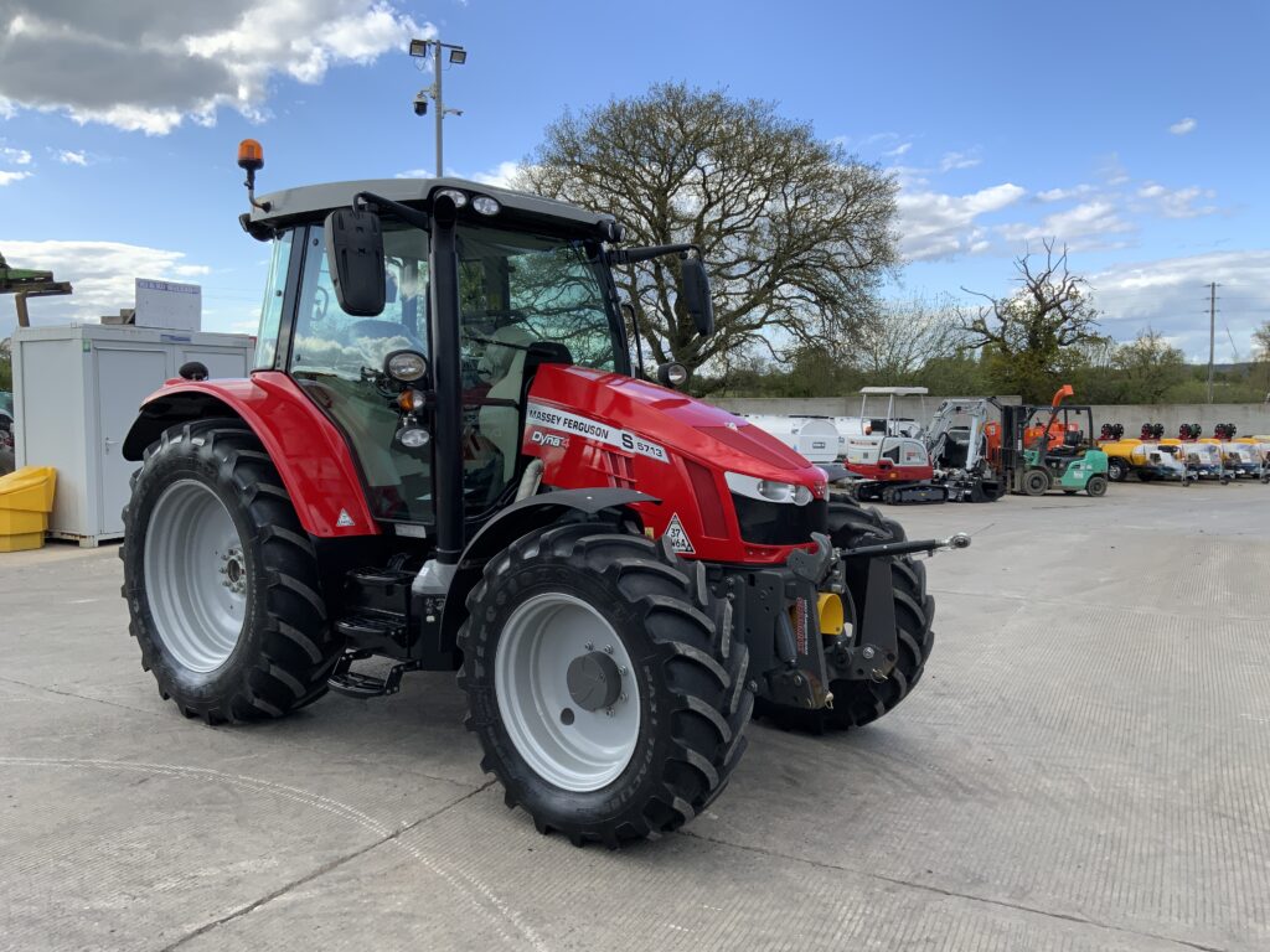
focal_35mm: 29
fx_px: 1064
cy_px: 476
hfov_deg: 61.7
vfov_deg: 48.2
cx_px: 635
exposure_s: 1/739
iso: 16
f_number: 1.8
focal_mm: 3
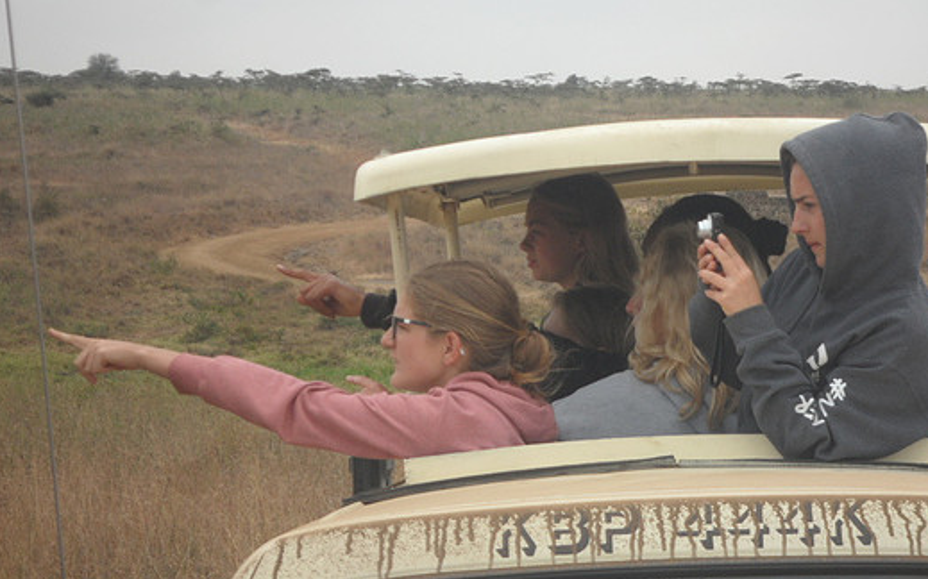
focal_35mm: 160
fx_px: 4045
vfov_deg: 8.2
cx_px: 515
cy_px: 258
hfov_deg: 13.1
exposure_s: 1/125
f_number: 5.9
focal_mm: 24.5
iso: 80
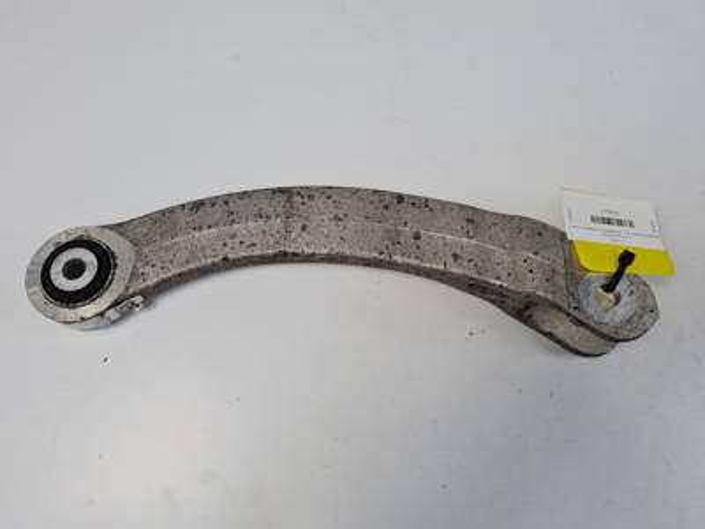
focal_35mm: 26
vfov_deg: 53.1
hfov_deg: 67.3
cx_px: 352
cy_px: 264
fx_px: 530
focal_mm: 5.4
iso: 50
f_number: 1.8
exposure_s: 1/518
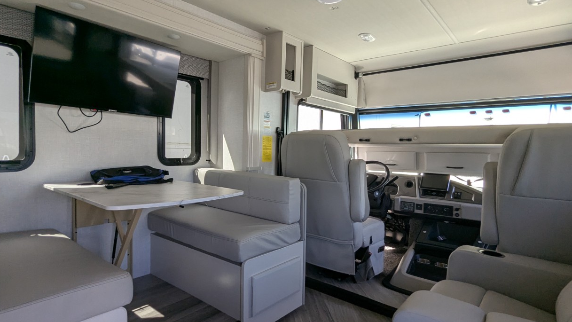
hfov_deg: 86.6
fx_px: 303
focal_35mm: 20
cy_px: 161
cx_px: 276
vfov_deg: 55.9
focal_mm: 2.35
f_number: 2.2
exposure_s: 1/196
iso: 111
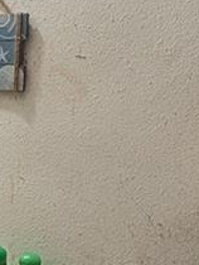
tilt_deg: -9.1
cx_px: -84
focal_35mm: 80
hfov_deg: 17.0
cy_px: 194
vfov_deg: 24.2
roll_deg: -1.3
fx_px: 612
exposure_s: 1/60
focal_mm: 2.22
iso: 250
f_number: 2.2
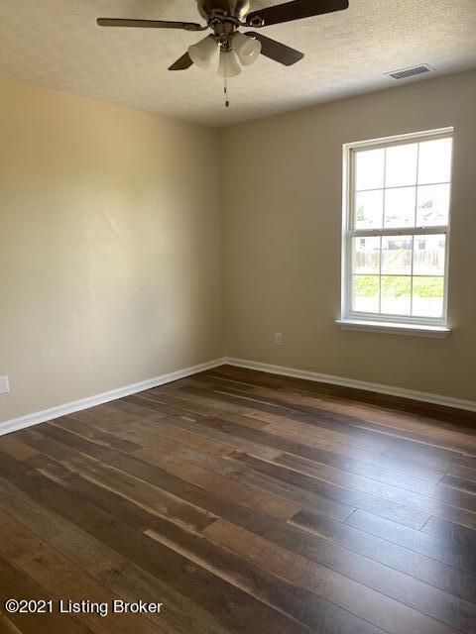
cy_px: 317
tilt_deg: -8.0
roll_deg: +1.4
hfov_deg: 53.1
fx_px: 477
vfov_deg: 67.3
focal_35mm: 26
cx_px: 238
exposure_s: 1/120
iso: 80
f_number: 1.8
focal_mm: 4.25
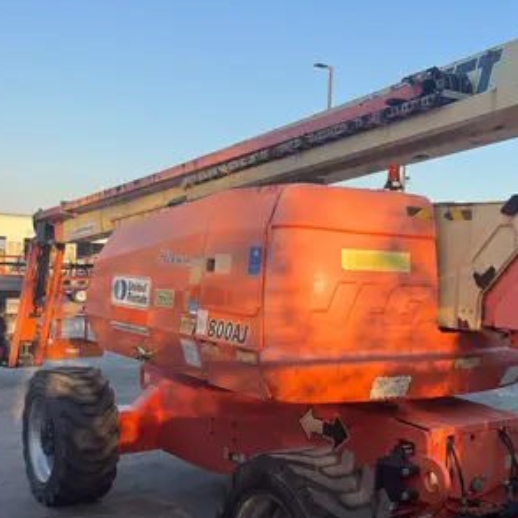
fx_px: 728
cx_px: 432
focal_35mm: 43
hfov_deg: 37.4
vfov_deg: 39.0
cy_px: 316
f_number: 1.6
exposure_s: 1/871
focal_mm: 5.1
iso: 50
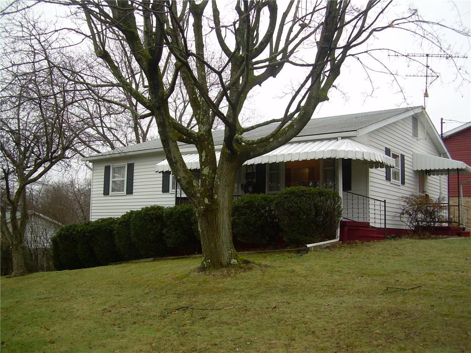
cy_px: 176
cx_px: 236
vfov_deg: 37.7
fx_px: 517
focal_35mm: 38
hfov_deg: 49.0
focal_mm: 6.3
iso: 50
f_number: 2.8
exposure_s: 1/50.4
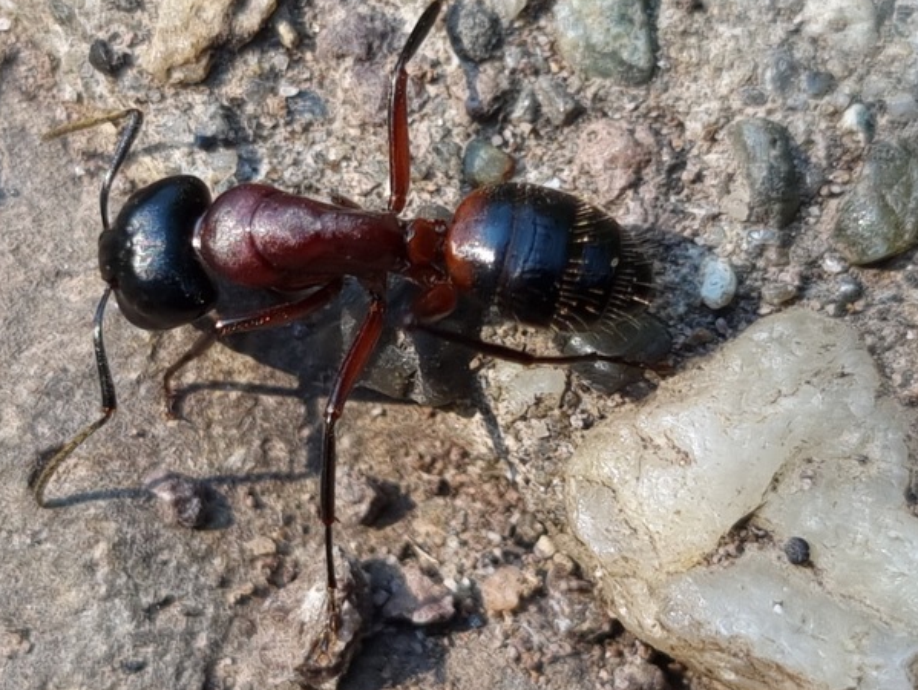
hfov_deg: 49.8
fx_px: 982
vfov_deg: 38.6
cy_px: 290
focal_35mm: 37
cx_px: 373
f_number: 1.8
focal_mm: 5.4
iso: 50
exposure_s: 1/263
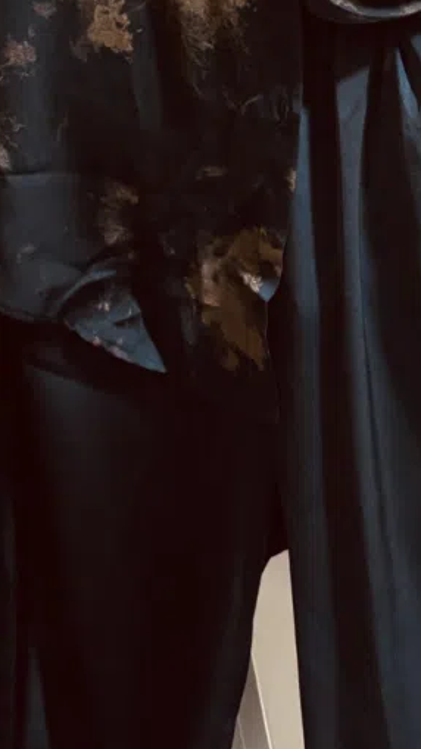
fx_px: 1510
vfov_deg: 25.4
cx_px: 387
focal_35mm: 76
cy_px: -114
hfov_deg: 15.7
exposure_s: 1/20
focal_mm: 5.96
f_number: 1.6
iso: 1000
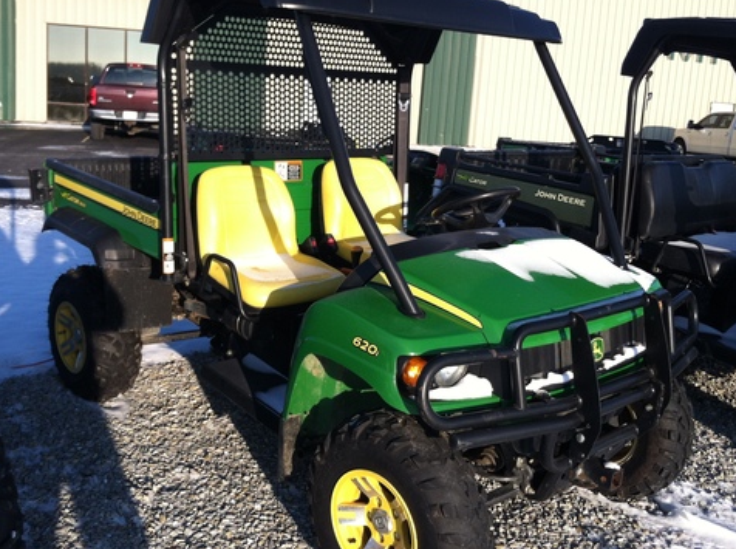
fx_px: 849
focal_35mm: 40
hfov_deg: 46.9
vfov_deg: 35.8
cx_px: 346
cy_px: 258
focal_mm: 3.85
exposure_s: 1/588
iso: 80
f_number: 2.8
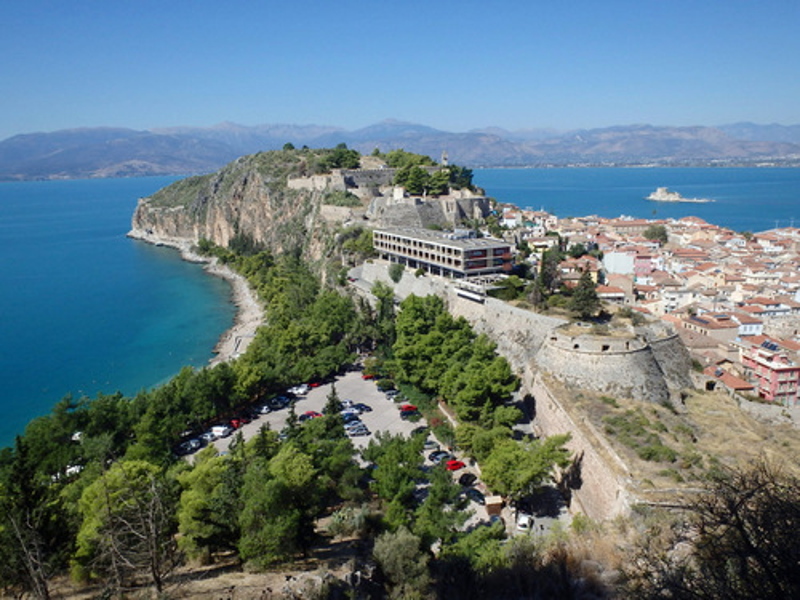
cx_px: 400
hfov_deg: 63.4
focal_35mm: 28
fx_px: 647
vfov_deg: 49.7
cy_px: 300
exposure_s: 1/160
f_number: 11
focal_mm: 5
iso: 125
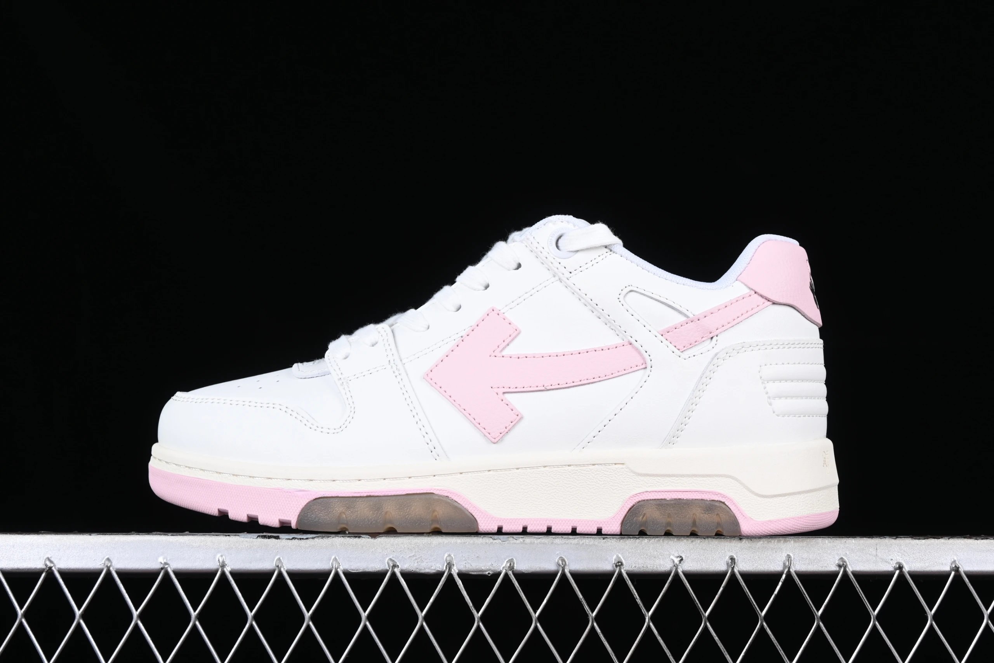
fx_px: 2071
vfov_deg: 18.2
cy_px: 332
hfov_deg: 27.0
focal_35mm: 75
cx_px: 497
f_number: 8
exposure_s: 1/100
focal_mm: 50
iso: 160
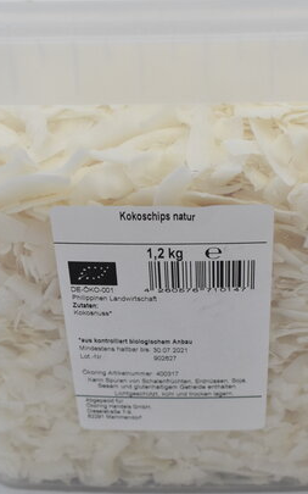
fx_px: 914
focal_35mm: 68
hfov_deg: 19.1
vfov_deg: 30.2
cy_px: 224
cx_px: 177
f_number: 4.5
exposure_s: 1/320
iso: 800
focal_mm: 20
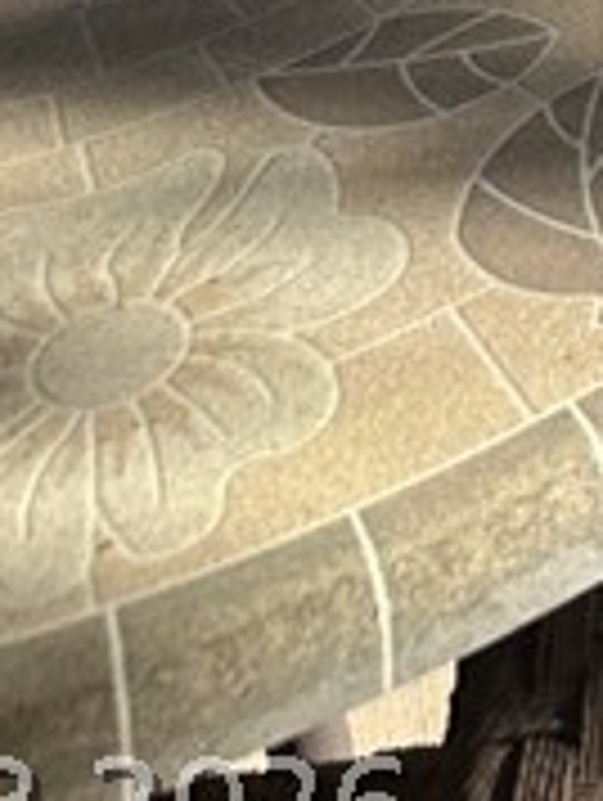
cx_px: 1490
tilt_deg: -11.7
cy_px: -1395
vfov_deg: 10.9
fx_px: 3198
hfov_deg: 9.5
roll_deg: +0.3
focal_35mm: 138
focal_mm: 6.86
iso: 80
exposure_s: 1/1949
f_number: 1.78
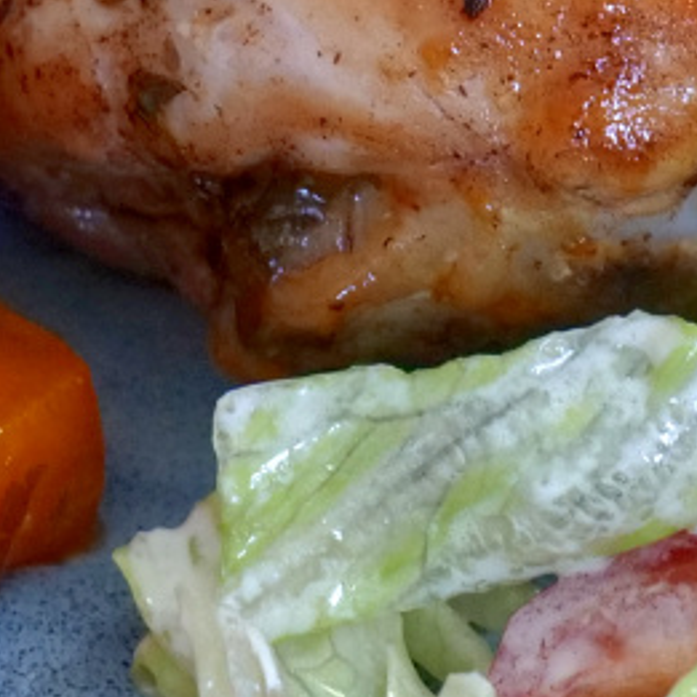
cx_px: 358
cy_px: 53
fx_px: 7267
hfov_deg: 5.5
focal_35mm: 319
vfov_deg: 5.5
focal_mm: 51
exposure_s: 1/60
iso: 3200
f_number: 7.1
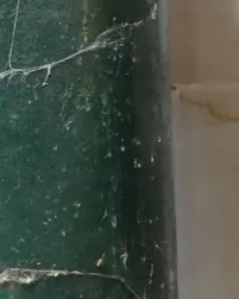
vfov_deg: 11.7
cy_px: -131
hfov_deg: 9.5
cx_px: -80
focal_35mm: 159
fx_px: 1408
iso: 640
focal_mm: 20
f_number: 4.4
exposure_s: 1/60
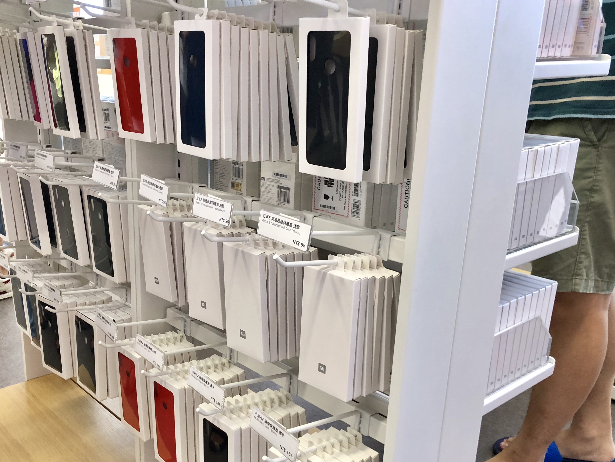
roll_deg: -0.2
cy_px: 281
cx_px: 228
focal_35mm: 36
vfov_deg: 39.5
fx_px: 640
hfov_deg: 50.8
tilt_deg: -17.1
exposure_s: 1/30
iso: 32
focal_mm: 4
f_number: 1.8
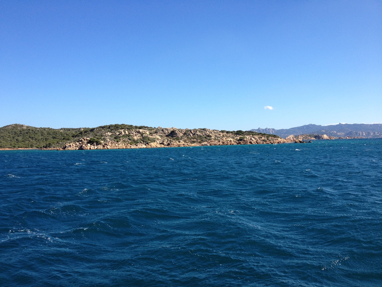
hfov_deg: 52.6
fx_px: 386
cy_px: 144
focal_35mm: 35
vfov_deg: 40.7
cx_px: 191
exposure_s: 1/1227
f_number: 2.4
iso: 64
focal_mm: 4.28
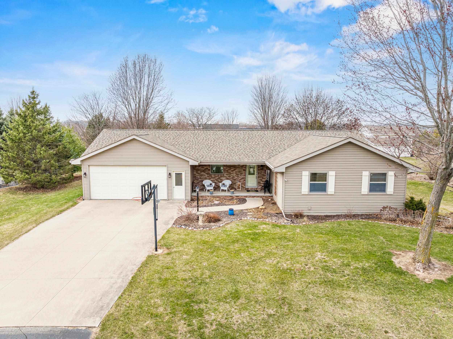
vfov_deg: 56.8
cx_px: 226
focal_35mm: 24
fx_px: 314
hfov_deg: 71.6
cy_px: 170
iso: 220
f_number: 2.8
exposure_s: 1/2500
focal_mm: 12.29
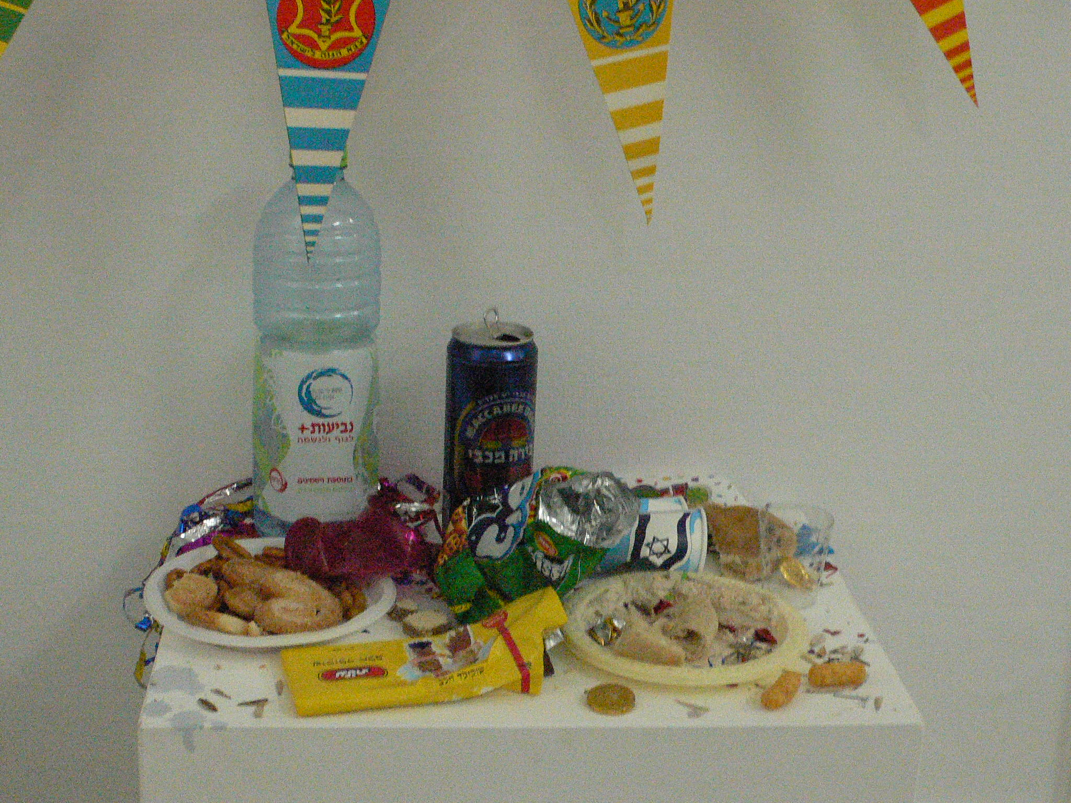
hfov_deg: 33.8
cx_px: 536
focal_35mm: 57
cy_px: 402
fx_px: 1764
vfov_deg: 25.7
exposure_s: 1/25
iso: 400
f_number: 4
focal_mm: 7.5
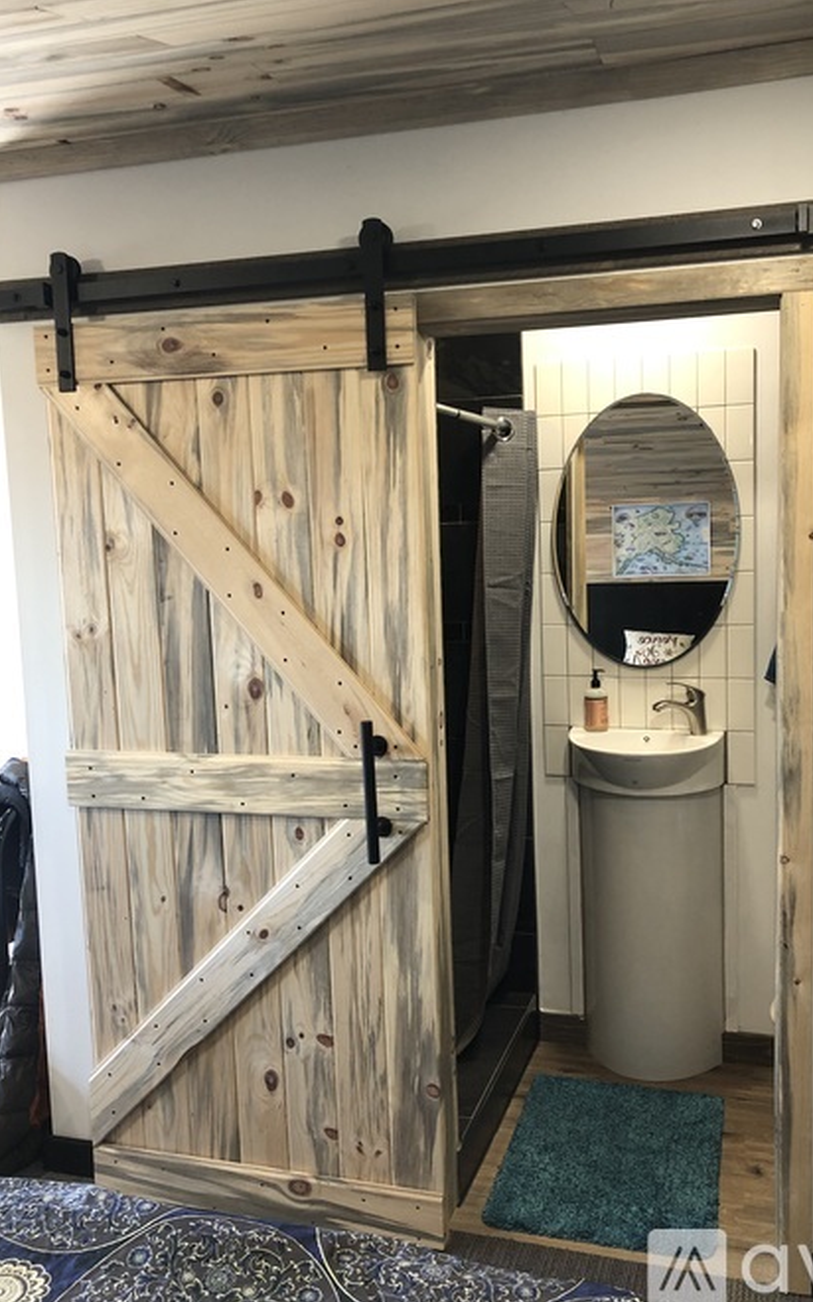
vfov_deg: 62.9
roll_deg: +1.1
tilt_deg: -5.7
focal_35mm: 30
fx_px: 1064
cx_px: 474
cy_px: 650
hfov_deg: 41.7
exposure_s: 1/30
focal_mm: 3.99
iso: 32
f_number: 1.8
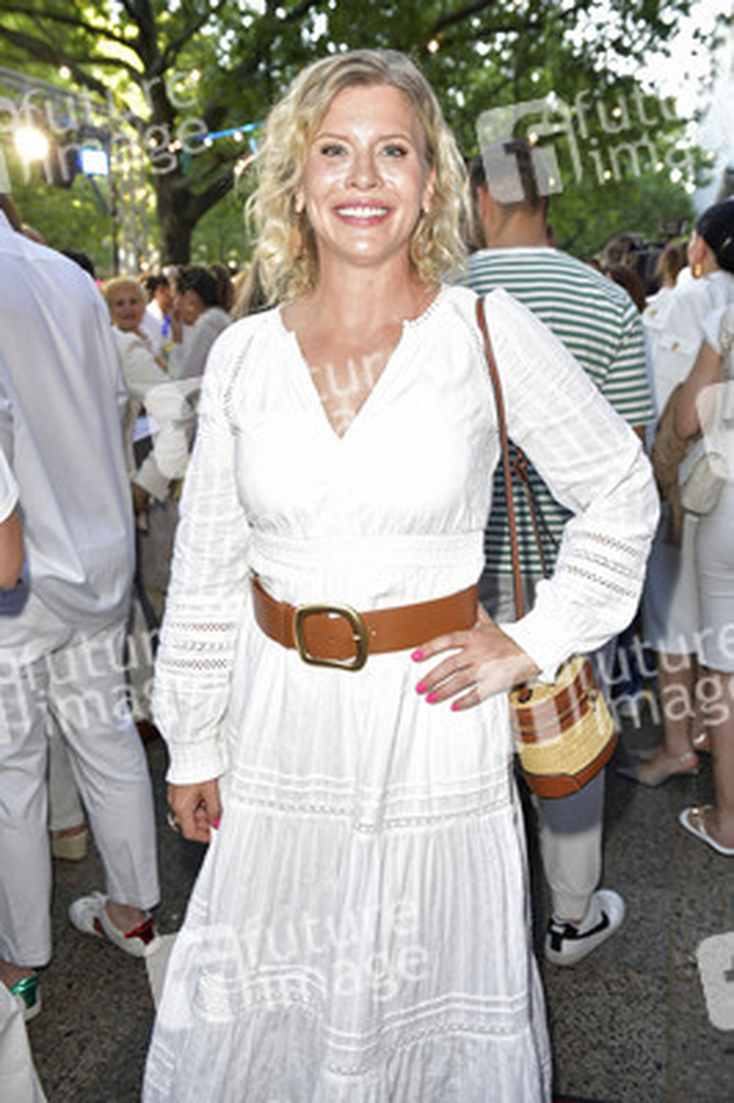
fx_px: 980
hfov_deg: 41.0
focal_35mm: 32
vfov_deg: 58.8
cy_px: 552
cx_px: 367
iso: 800
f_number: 5
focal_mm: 32
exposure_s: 1/125
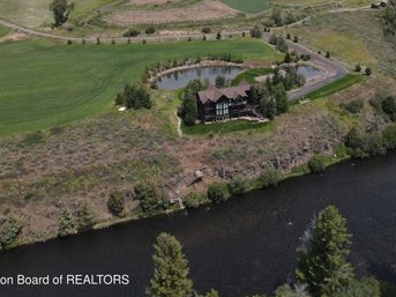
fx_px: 400
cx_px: 232
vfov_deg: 39.8
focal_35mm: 35
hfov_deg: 52.4
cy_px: 83
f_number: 2.8
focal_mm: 4.5
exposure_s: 1/800
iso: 100
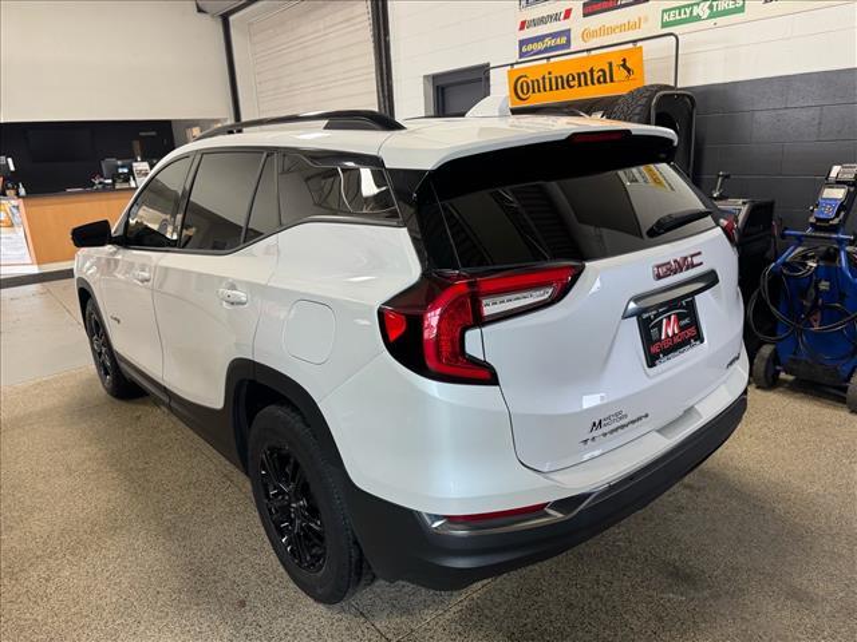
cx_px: 428
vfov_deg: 56.8
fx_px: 594
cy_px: 321
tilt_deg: -16.1
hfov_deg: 71.6
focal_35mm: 24
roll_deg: +1.1
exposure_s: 1/120
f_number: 1.78
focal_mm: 6.76
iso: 200
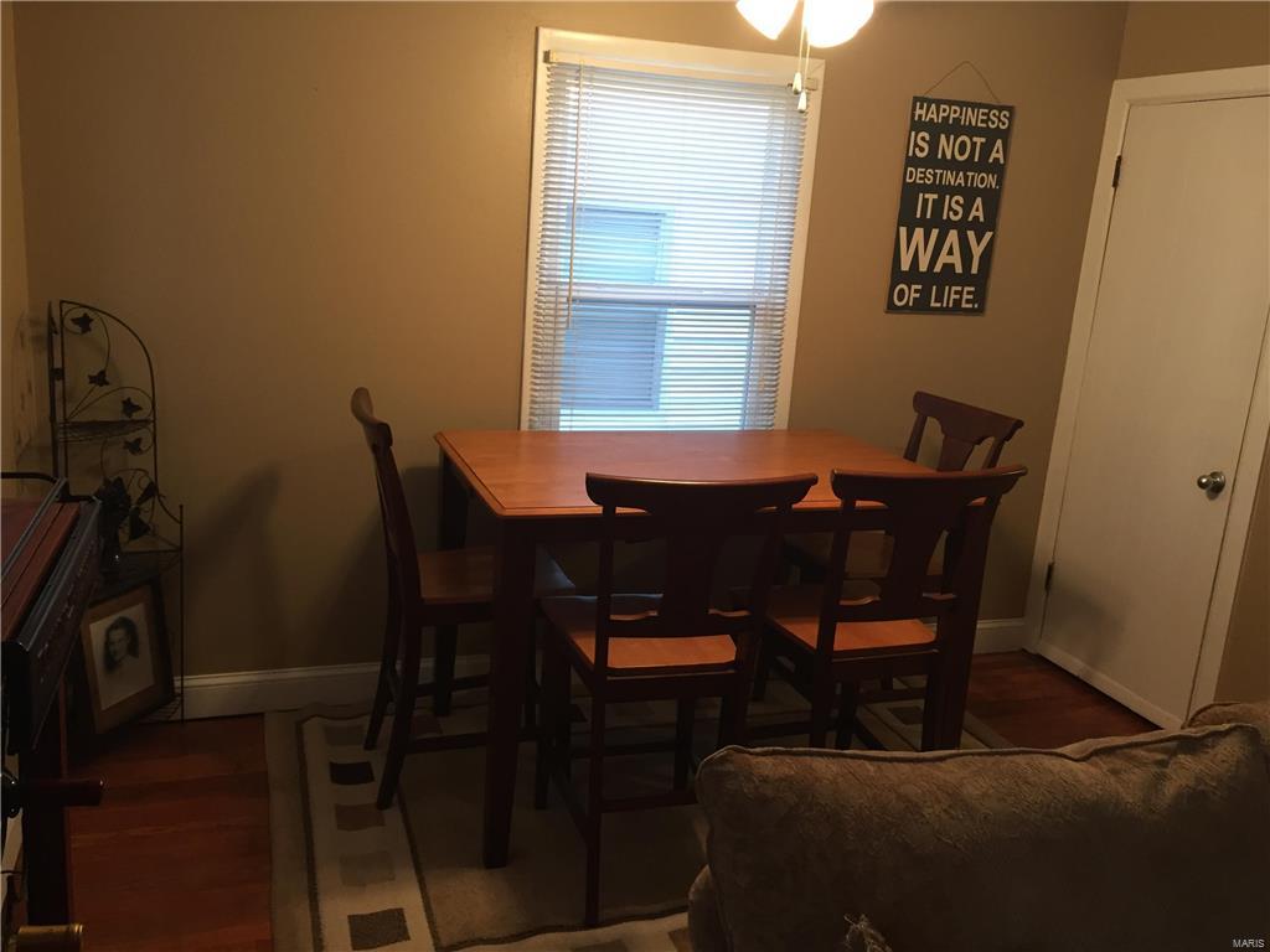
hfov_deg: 61.7
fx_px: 1064
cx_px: 635
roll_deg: -4.5
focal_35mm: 29
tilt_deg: -13.9
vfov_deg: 48.2
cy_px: 476
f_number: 2.2
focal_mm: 4.15
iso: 100
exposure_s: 1/30
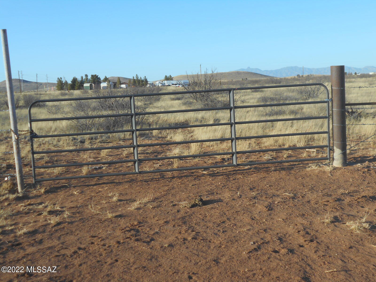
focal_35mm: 49
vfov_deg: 29.7
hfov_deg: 38.9
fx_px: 532
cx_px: 188
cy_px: 141
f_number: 4.5
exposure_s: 1/400
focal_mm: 8.8
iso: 80
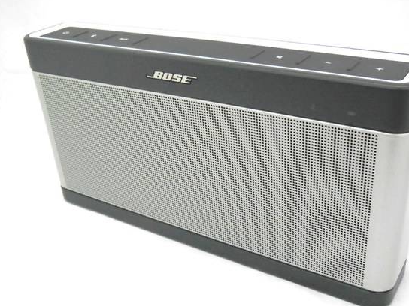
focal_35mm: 43
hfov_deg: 43.8
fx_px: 508
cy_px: 152
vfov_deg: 33.6
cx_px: 220
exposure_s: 1/400
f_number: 4.1
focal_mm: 6.9
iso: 1600
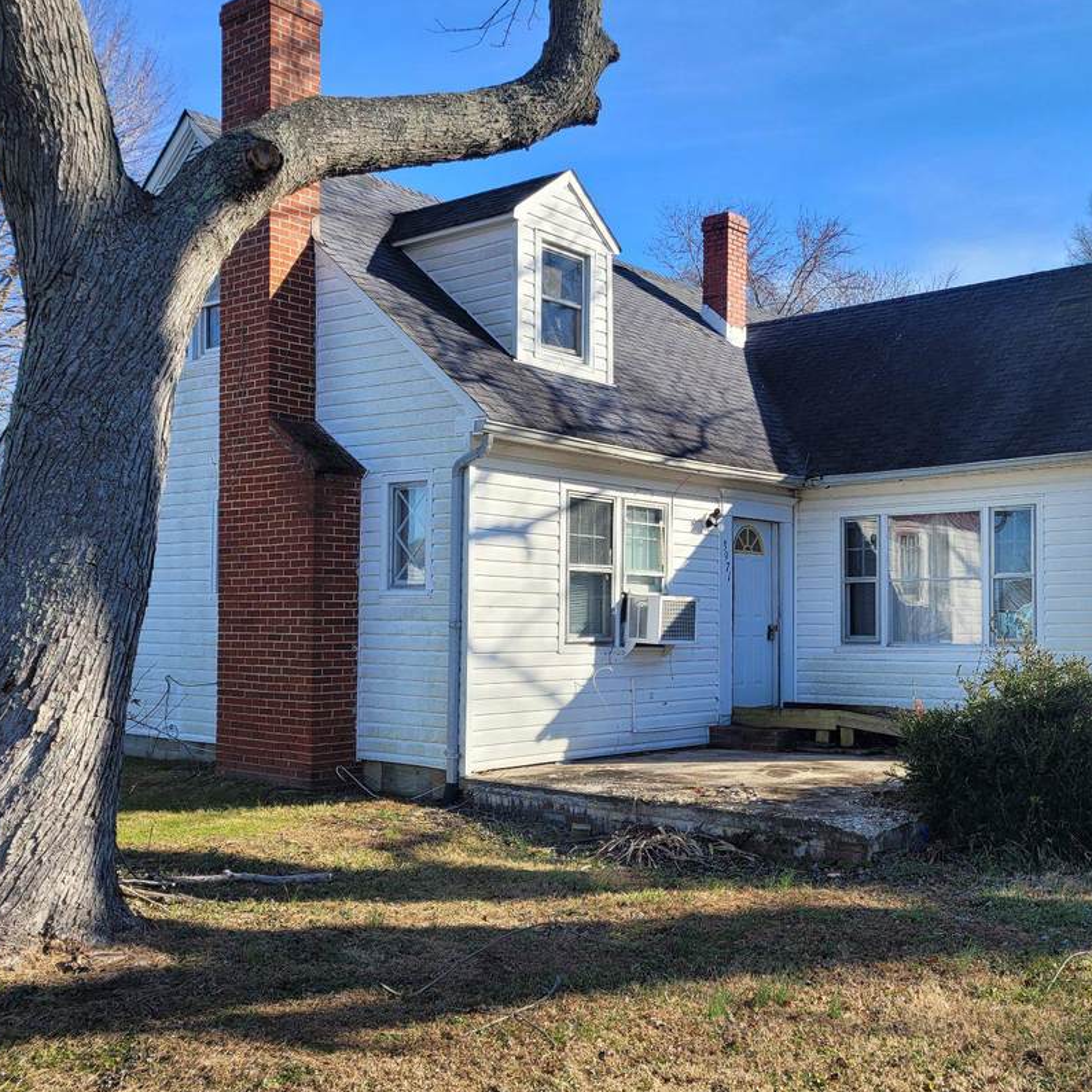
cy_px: 589
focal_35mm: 37
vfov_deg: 44.9
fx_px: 1321
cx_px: 687
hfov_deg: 44.5
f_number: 1.8
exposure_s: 1/1529
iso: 40
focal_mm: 5.4
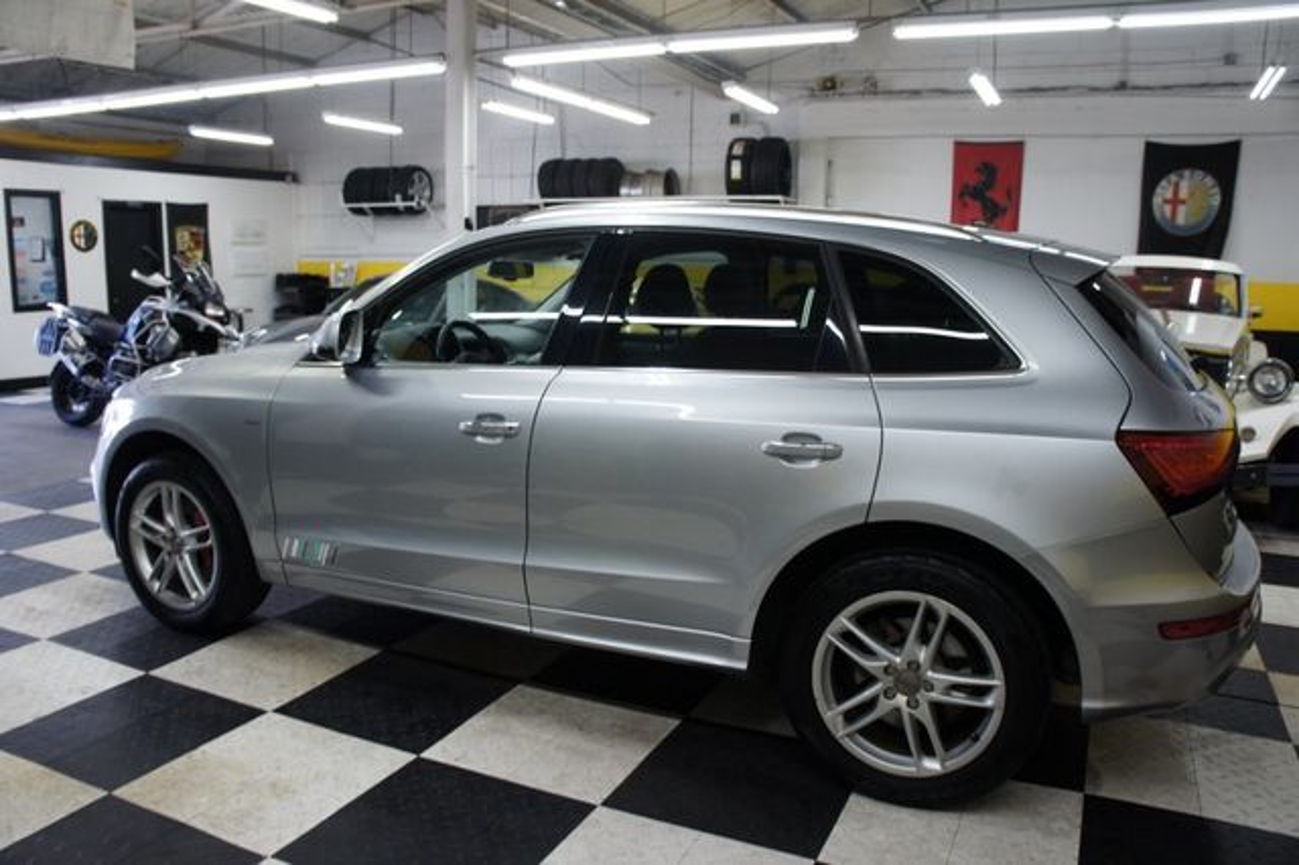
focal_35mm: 27
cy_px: 432
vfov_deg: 47.9
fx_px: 974
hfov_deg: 67.4
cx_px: 650
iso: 500
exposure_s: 1/80
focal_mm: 18
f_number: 4
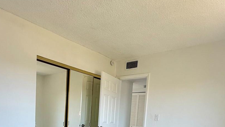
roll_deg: -4.3
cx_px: 112
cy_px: 136
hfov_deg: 64.3
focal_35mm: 30
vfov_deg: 34.3
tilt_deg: -5.8
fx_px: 179
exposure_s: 1/99
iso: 100
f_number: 2.2
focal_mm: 2.22
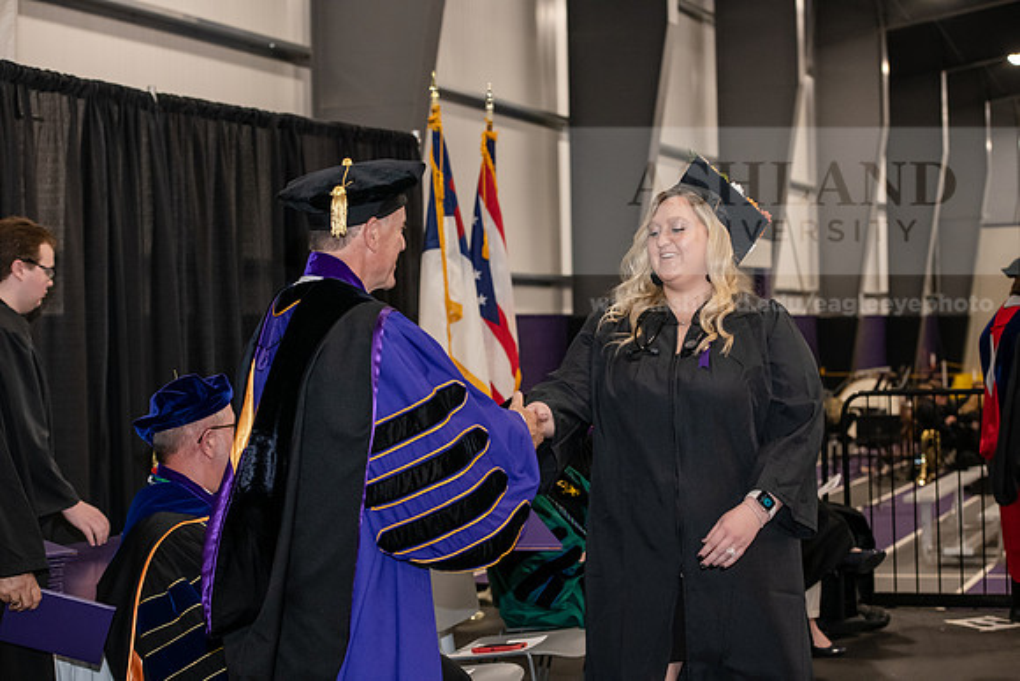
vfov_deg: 19.5
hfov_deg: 28.8
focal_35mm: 70
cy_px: 340
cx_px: 510
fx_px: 1984
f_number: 5
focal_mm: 70
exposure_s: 1/200
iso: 2500
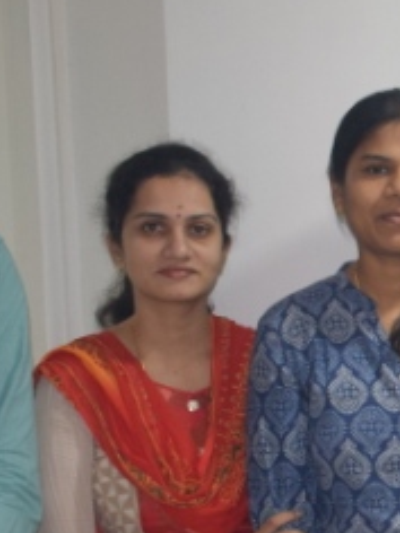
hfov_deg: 9.8
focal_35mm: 144
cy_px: 489
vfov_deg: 13.6
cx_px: 723
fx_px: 2220
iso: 800
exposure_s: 1/80
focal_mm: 23
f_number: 4.5
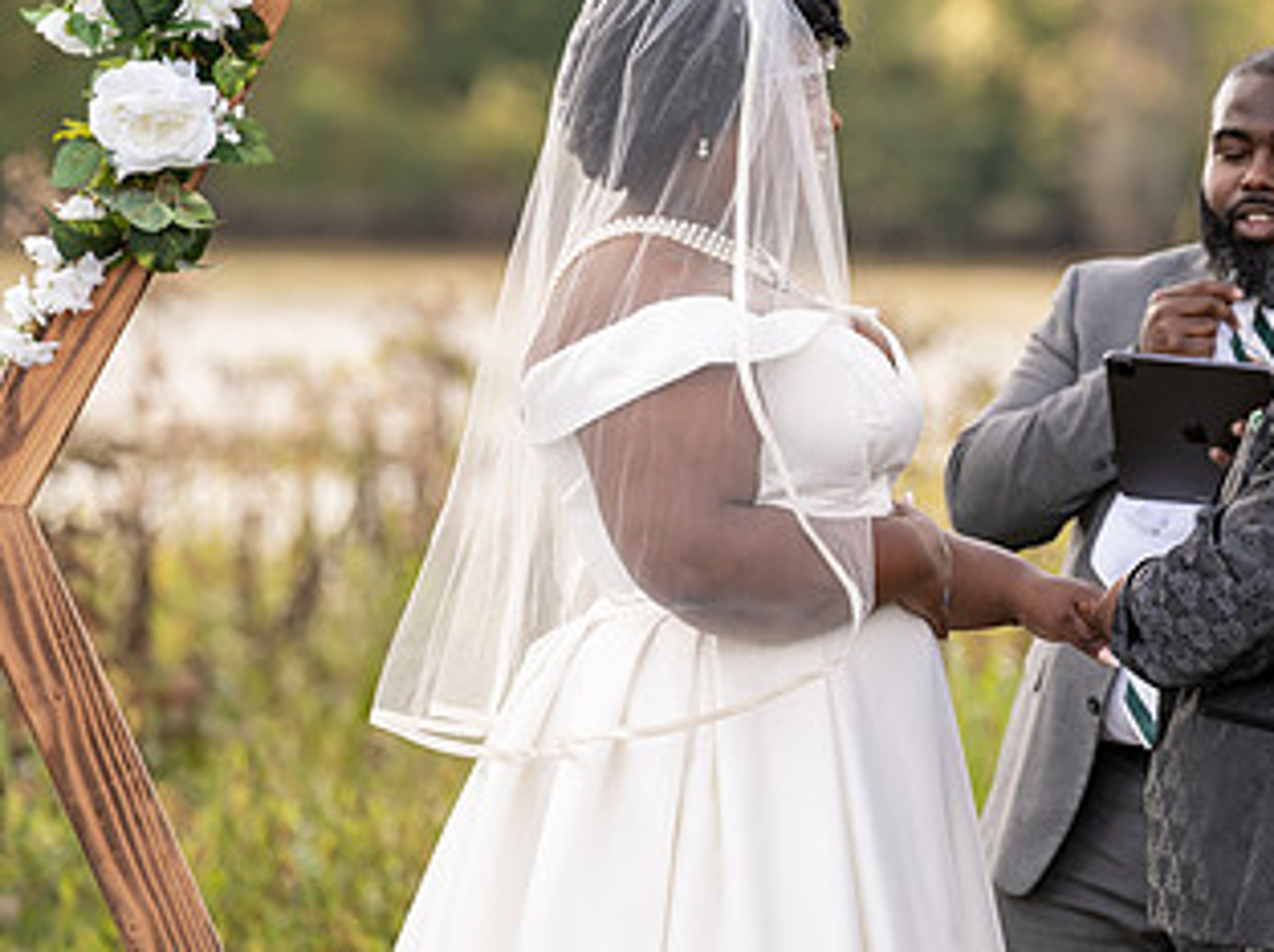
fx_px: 13528
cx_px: 1097
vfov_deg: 4.0
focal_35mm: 368
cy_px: 438
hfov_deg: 5.4
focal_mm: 198
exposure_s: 1/160
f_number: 4
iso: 100
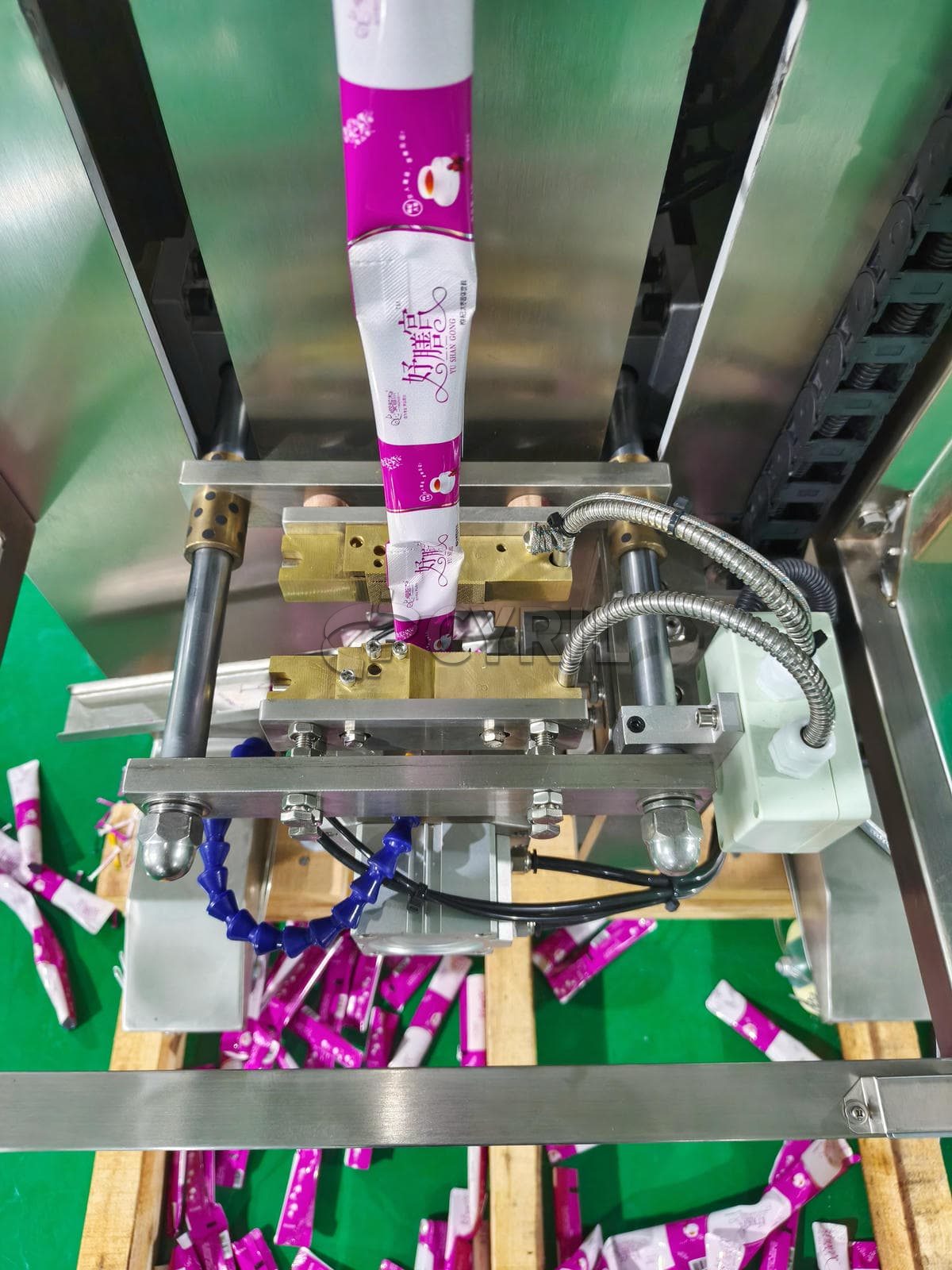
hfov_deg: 58.9
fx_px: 843
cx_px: 476
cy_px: 635
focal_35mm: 23
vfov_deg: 73.9
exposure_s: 1/20
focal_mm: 5.56
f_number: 1.88
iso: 1250
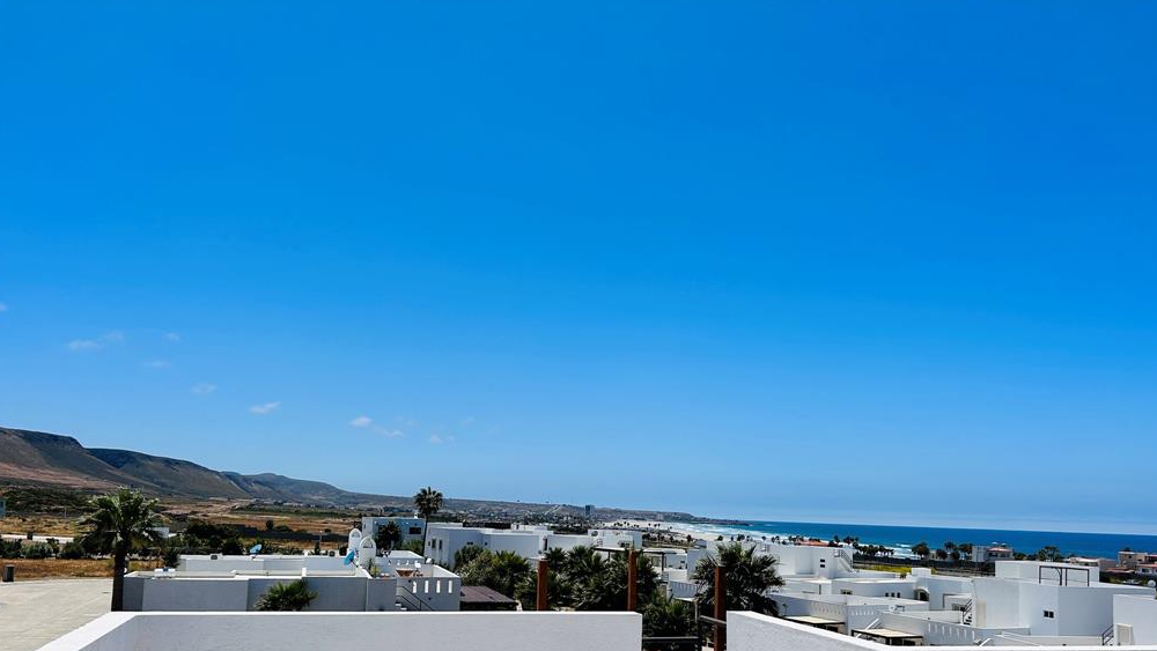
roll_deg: -2.4
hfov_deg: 66.1
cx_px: 578
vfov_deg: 39.7
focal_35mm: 29
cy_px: 438
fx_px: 890
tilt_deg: +4.7
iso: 50
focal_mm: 5.7
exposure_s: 1/8696
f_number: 1.5
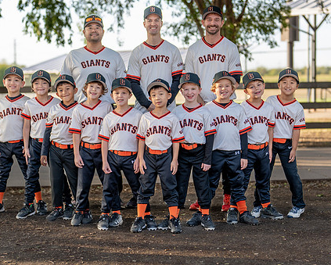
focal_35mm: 84
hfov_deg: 22.7
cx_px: 173
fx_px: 823
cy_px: 128
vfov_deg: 18.3
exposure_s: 1/640
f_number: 1.6
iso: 100
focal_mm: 50
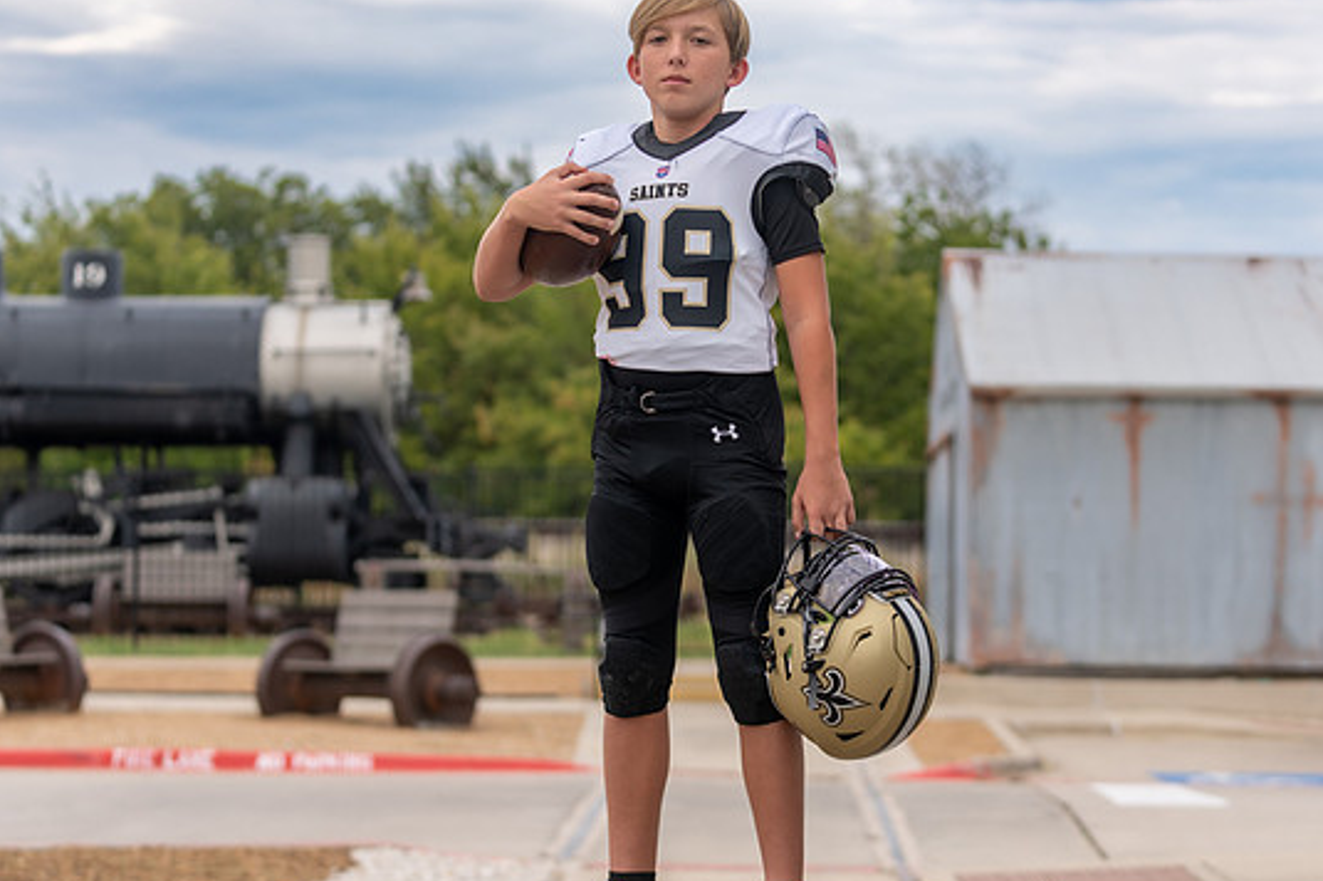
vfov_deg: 14.7
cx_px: 733
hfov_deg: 21.9
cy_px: 465
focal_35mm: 93
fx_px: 3416
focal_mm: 70
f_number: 2.8
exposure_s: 1/400
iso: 100
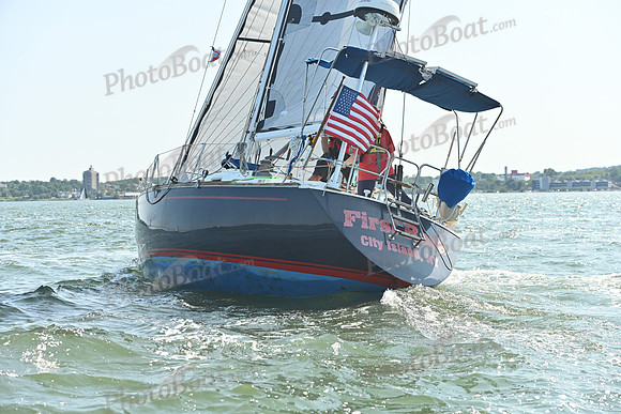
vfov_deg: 19.5
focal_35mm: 70
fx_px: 1208
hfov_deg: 28.8
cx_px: 310
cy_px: 207
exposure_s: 1/1250
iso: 320
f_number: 5.6
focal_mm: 70
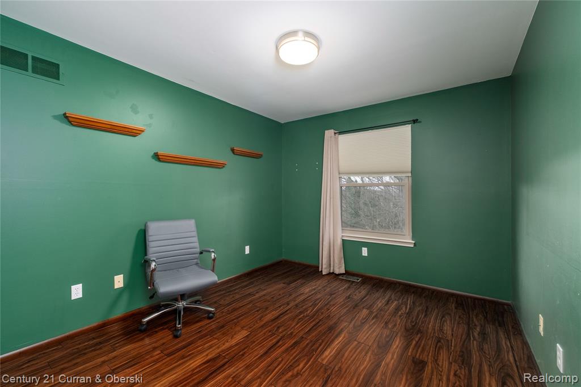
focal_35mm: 15
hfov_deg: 100.4
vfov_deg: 77.3
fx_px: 242
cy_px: 194
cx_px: 290
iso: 500
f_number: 7.1
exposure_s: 1/60
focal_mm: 10
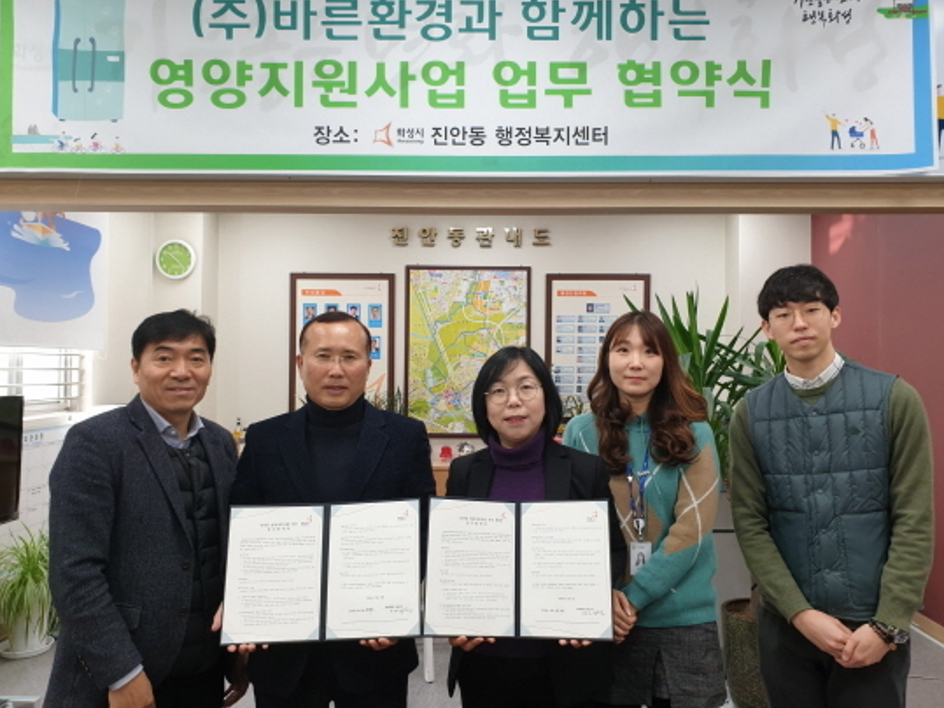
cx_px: 480
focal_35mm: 27
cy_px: 345
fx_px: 736
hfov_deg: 65.3
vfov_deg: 51.3
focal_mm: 4.3
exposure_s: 1/60
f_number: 2.4
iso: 64
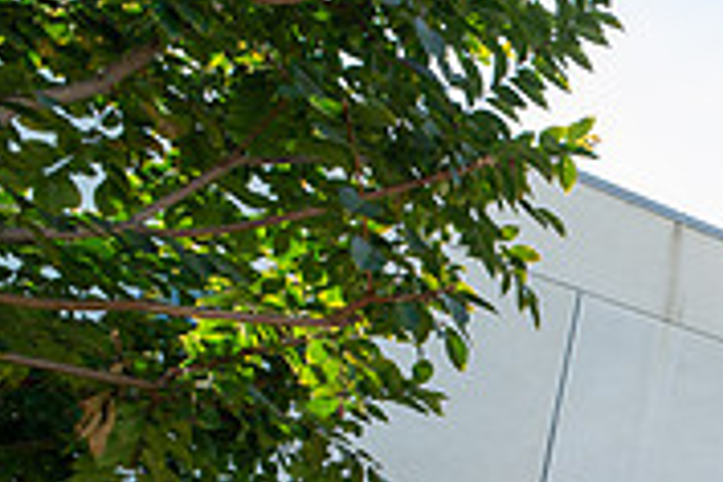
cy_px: 696
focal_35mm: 46
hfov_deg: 28.1
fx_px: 924
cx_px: 1087
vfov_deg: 23.9
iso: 500
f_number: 9
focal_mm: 14
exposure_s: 1/200
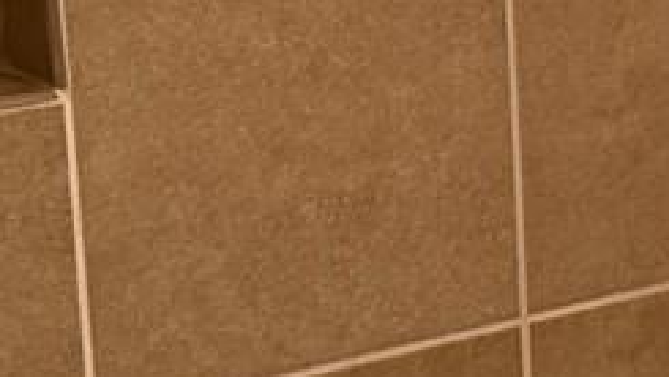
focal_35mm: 171
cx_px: 1049
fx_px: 3034
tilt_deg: -13.1
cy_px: 131
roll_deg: -0.5
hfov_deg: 11.9
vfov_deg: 7.1
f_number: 1.78
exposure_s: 1/60
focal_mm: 6.76
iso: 200
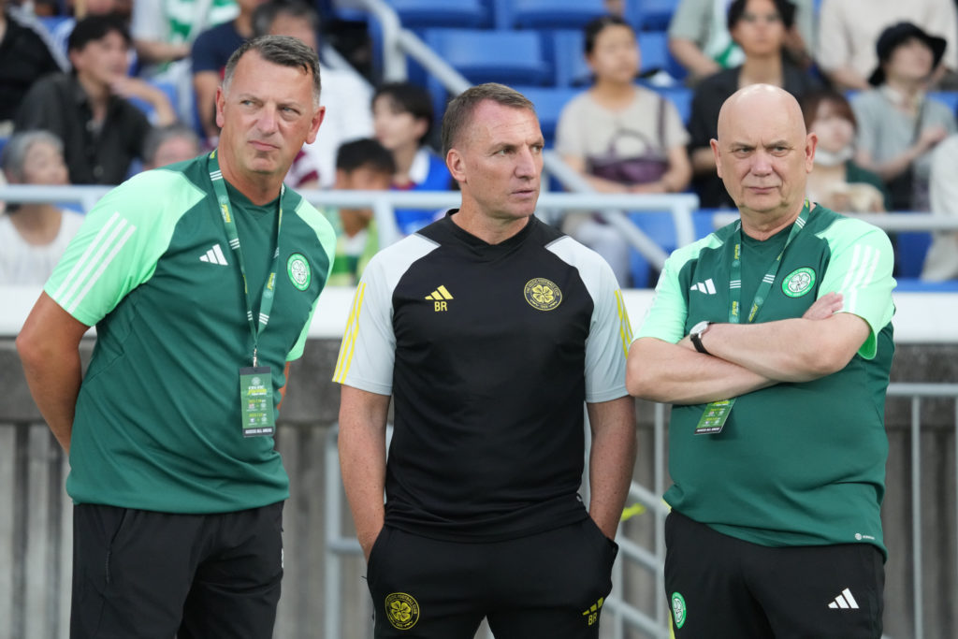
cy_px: 320
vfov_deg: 4.5
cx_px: 479
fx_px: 8144
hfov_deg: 6.7
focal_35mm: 306
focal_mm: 306
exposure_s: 1/800
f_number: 6.3
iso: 5000
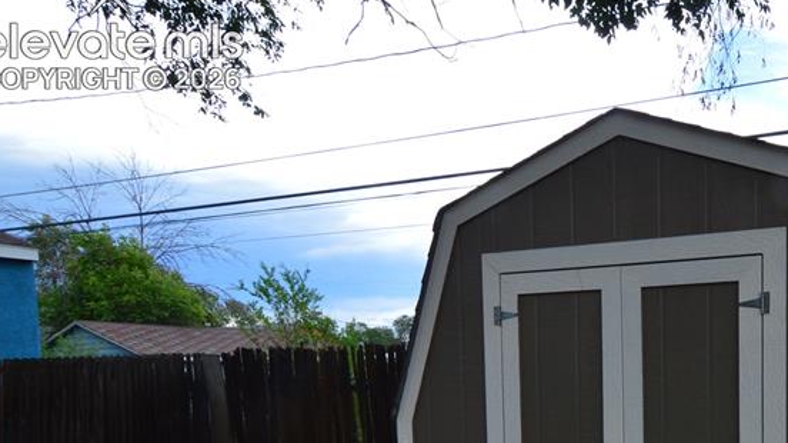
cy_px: 449
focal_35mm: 33
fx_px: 699
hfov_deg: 52.4
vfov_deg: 32.2
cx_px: 694
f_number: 9
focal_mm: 11.5
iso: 400
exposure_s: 1/125
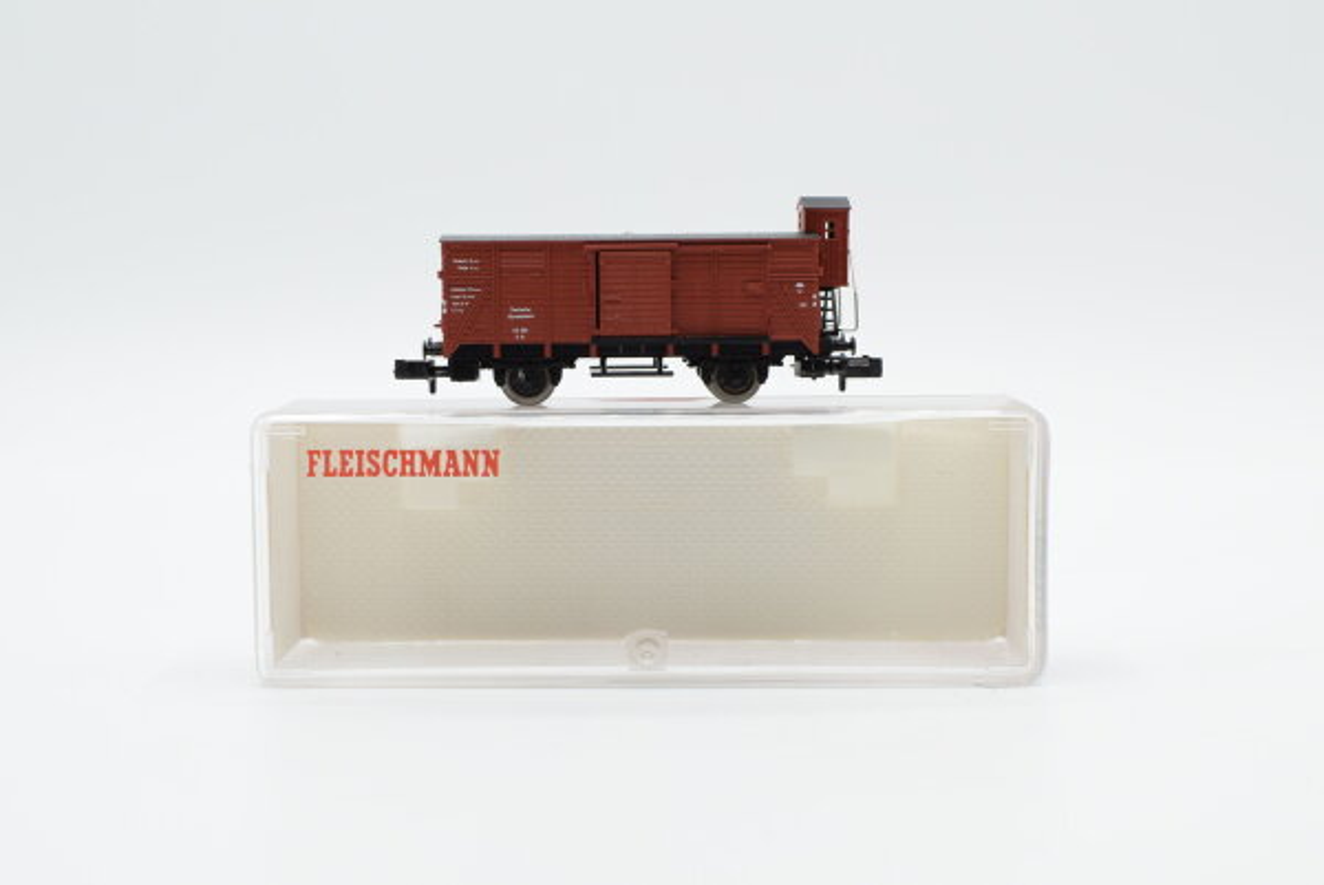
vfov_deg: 25.8
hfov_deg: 37.8
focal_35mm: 52
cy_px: 442
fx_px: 1932
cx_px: 662
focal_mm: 35
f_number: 8
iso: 400
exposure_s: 1/125
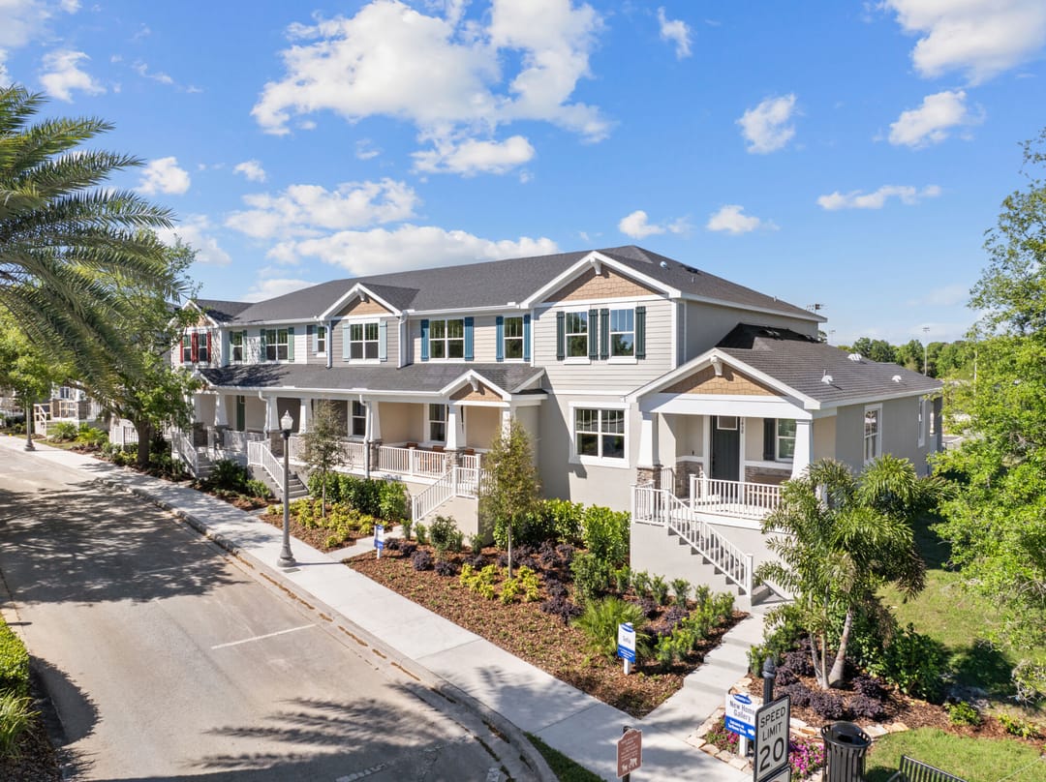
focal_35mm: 24
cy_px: 391
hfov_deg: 71.6
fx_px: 725
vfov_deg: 56.7
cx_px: 523
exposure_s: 1/2500
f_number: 2.8
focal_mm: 12.29
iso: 110
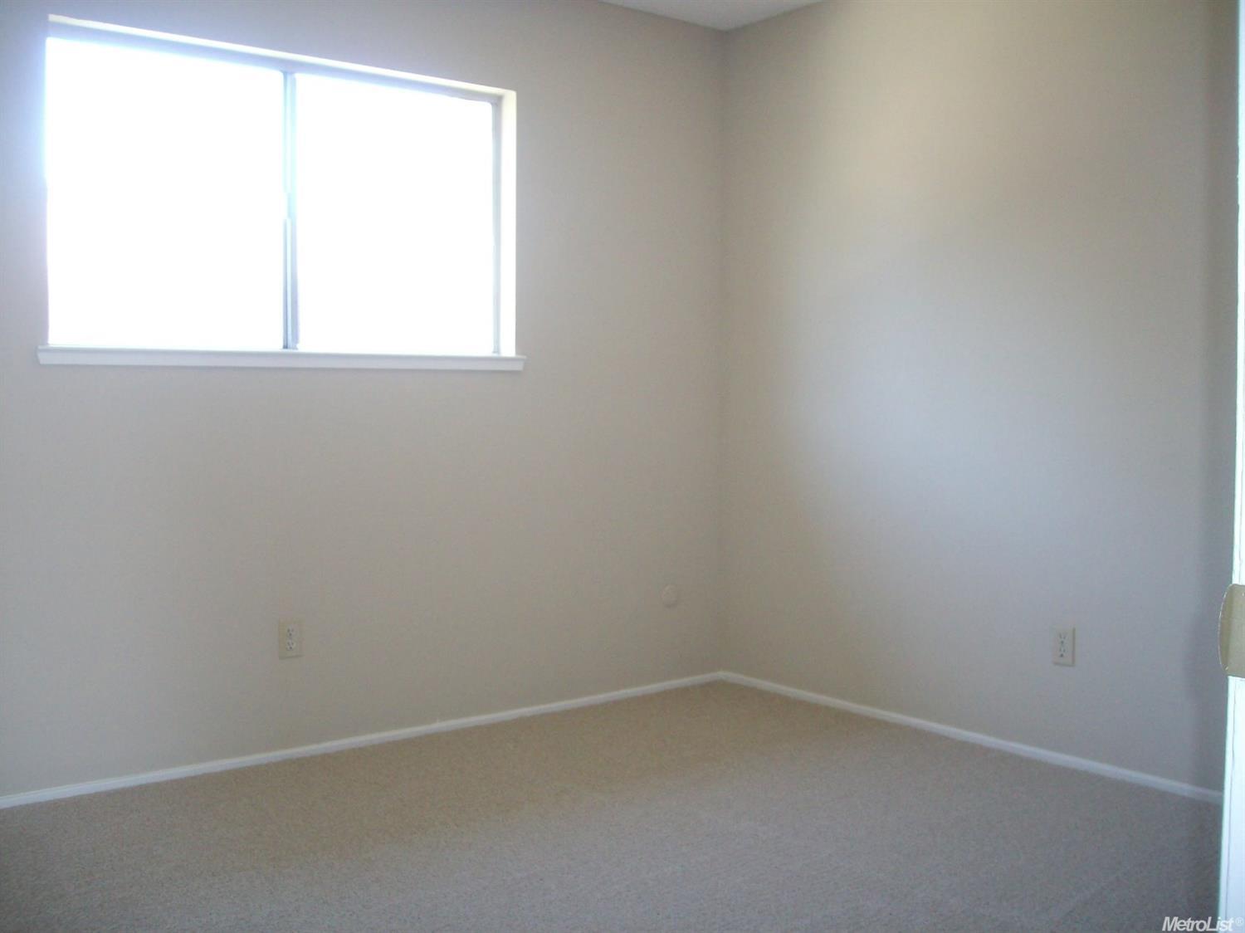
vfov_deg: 40.7
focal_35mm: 35
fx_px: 1258
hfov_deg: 52.6
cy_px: 466
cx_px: 622
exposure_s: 1/40
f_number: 2.8
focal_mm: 5.8
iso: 149
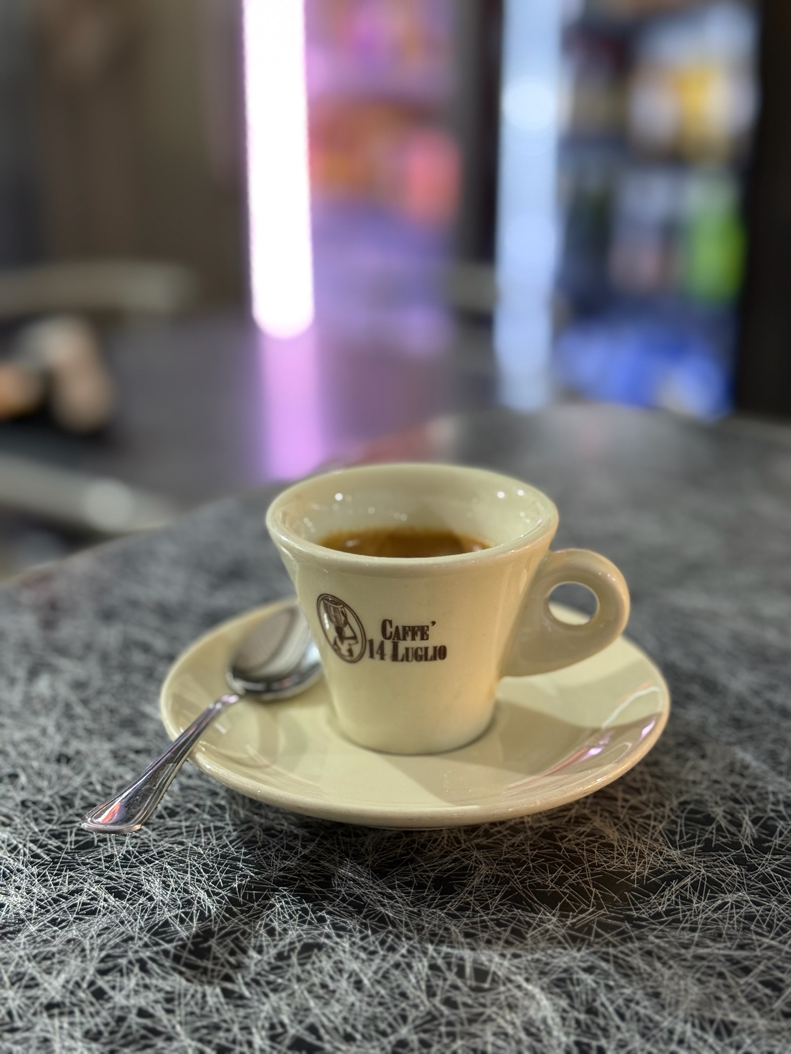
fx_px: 1462
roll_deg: +0.9
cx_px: 396
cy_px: 527
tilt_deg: -19.9
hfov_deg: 30.3
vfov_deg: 39.7
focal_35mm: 48
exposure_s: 1/50
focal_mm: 6.76
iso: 250
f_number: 1.78
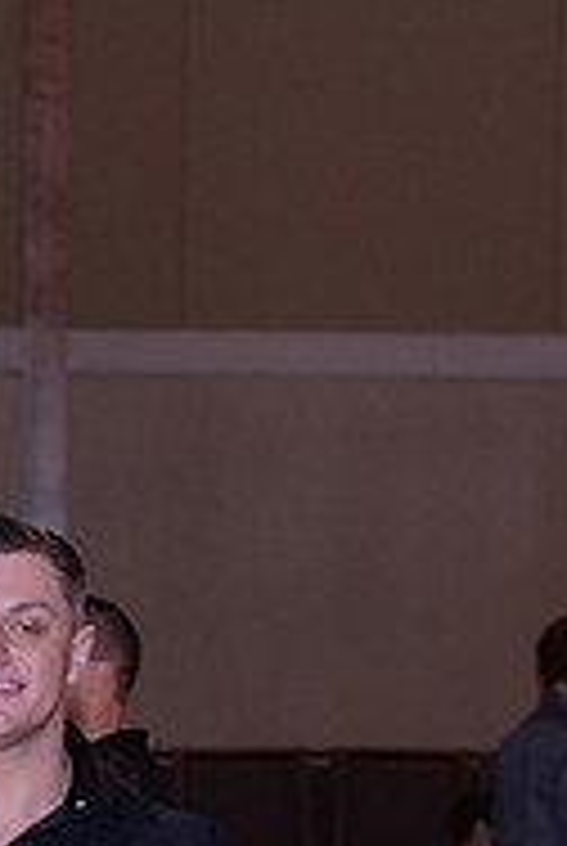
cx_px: 7
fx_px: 6167
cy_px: 1256
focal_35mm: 262
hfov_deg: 5.3
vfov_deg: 7.7
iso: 1600
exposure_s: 1/250
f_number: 5.6
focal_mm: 85
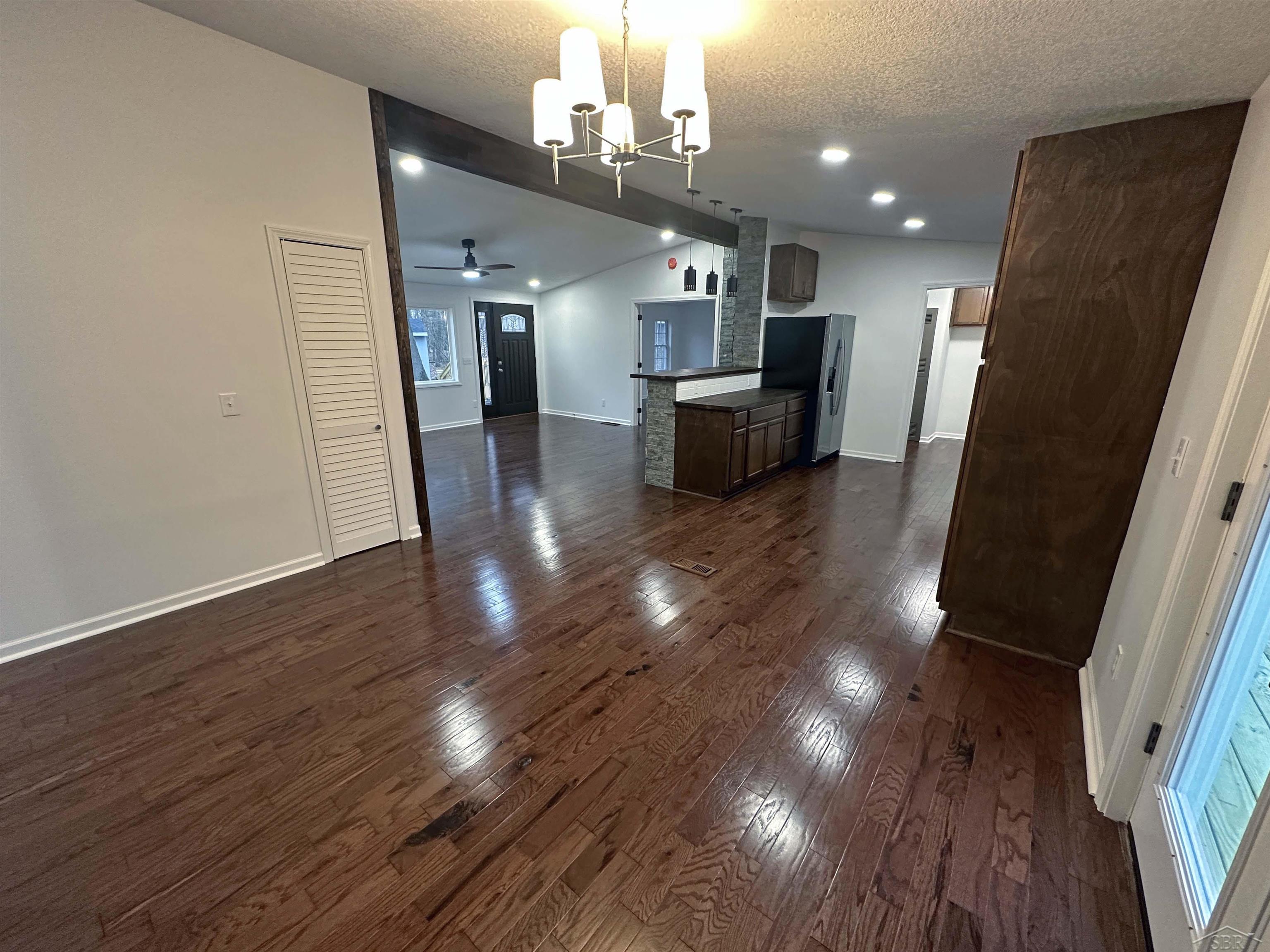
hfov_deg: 102.1
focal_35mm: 14
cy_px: 476
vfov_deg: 85.7
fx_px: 514
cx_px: 635
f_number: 2.2
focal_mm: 2.22
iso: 320
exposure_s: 1/60
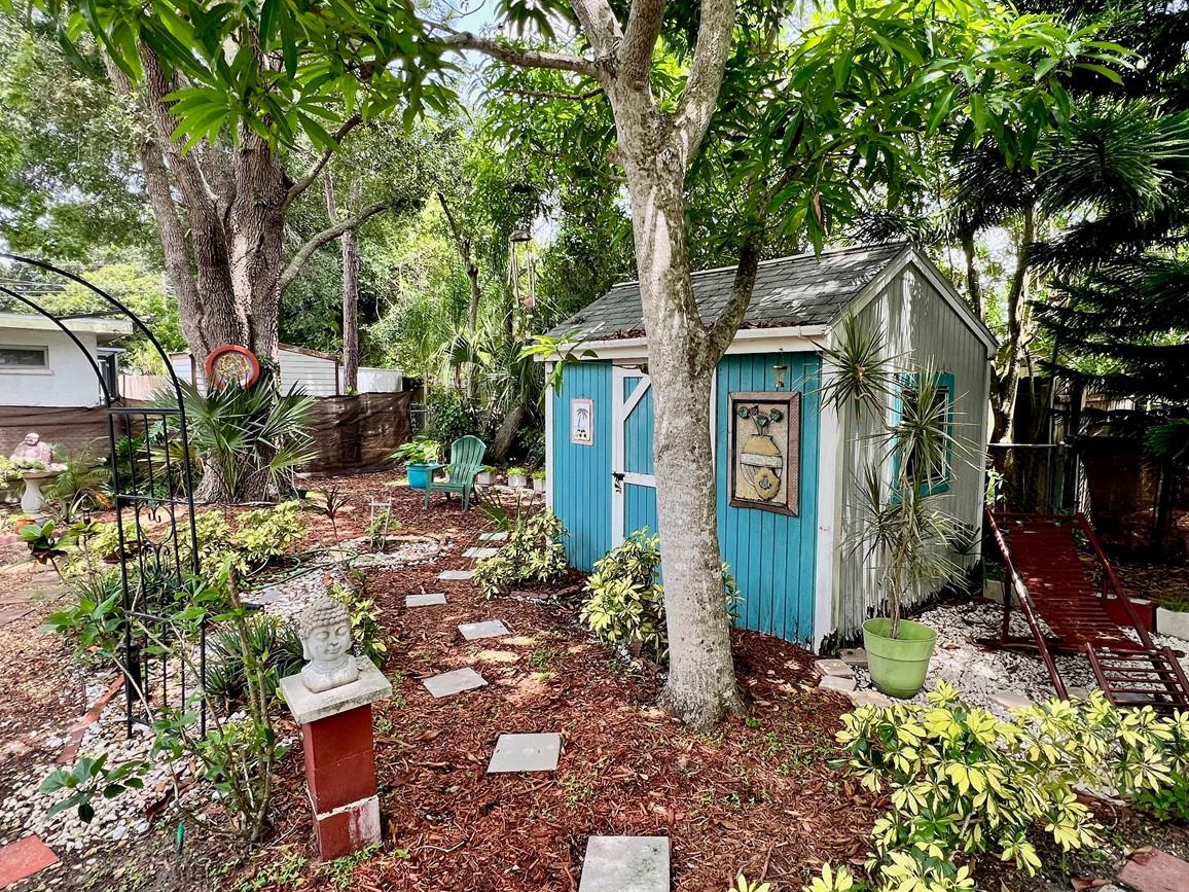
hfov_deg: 87.6
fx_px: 618
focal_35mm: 18
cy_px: 440
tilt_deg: -8.1
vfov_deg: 71.6
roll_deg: -1.0
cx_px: 634
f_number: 1.8
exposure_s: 1/135
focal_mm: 1.57
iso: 32
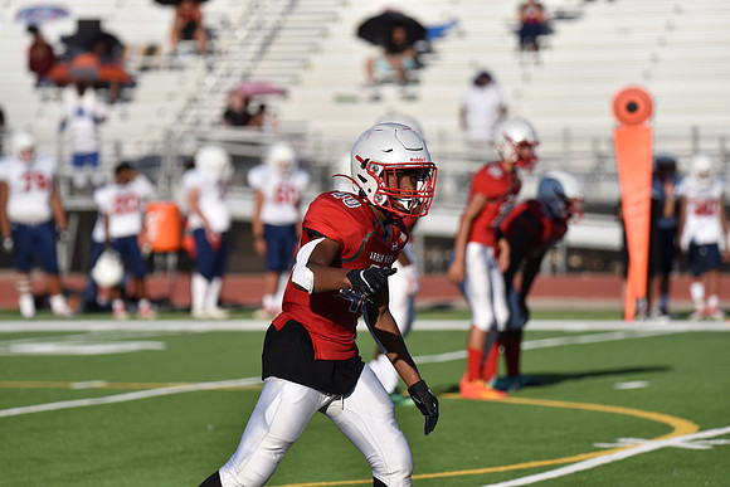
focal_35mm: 280
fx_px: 5679
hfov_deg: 7.4
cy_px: 244
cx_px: 365
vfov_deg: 4.9
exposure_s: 1/4000
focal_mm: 280
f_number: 5.6
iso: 450
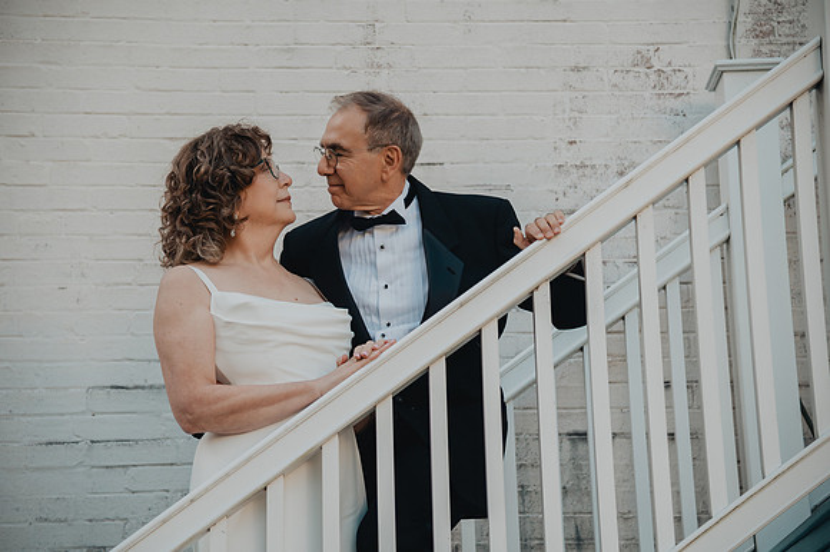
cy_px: 276
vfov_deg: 14.2
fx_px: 2222
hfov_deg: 21.2
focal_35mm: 96
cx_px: 415
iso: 250
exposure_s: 1/320
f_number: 4
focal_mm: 92
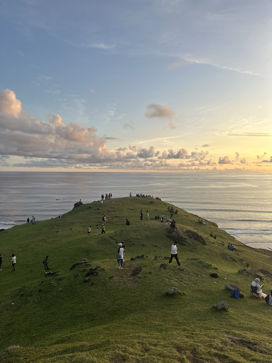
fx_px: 251
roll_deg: -0.4
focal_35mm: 24
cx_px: 136
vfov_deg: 71.6
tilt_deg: -1.8
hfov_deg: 56.8
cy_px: 182
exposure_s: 1/779
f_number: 1.78
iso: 80
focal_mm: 6.86
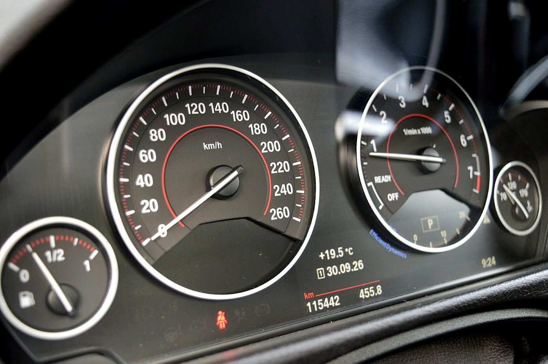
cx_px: 274
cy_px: 182
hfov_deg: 46.4
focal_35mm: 42
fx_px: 639
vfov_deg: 31.8
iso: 800
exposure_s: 1/30
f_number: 4.2
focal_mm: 28
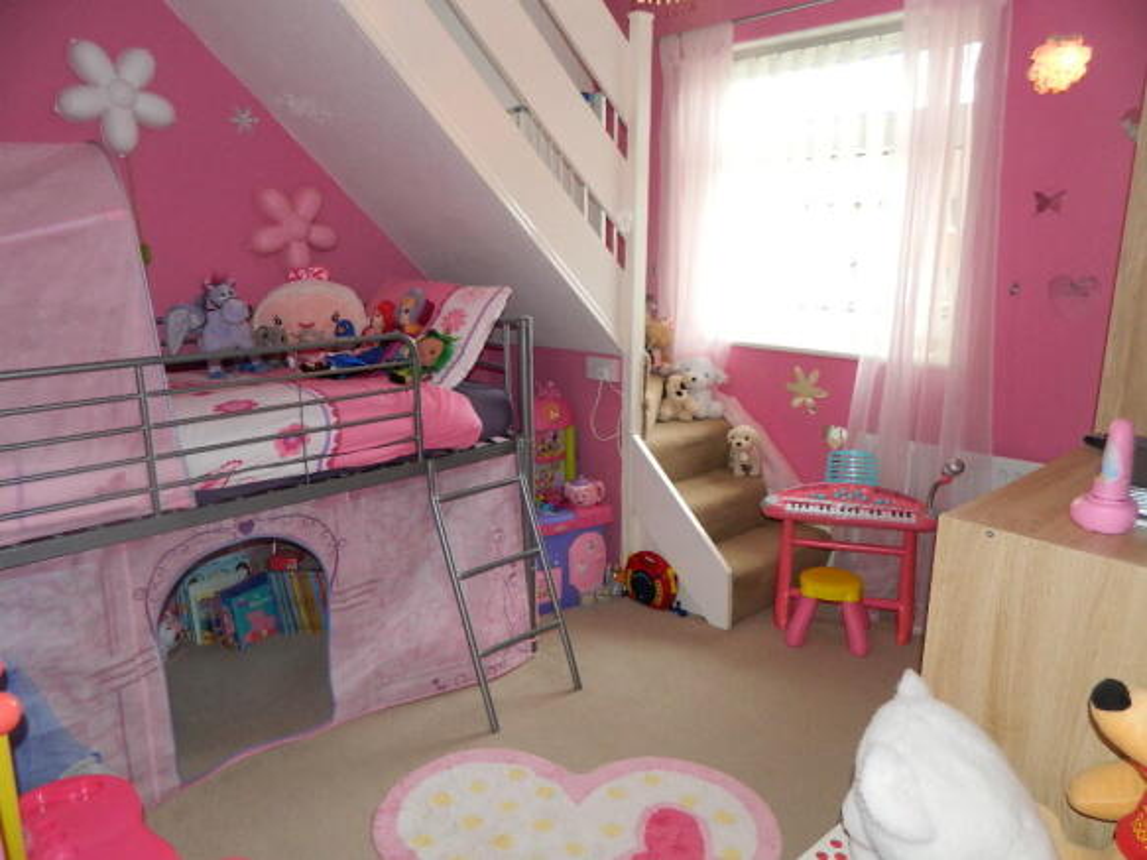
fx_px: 828
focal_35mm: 25
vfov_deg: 54.9
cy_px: 430
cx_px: 574
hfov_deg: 69.4
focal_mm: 4.5
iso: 200
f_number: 3.1
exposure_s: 1/30
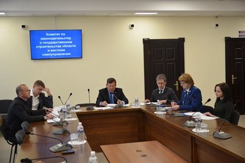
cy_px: 82
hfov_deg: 42.7
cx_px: 122
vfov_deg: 29.2
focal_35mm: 46
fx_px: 313
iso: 400
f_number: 4
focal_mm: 46
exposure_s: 1/60
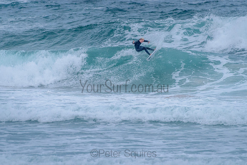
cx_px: 124
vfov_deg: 2.2
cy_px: 64
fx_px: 4205
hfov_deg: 3.4
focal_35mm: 613
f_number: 5.6
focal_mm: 500
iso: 2200
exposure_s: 1/2000
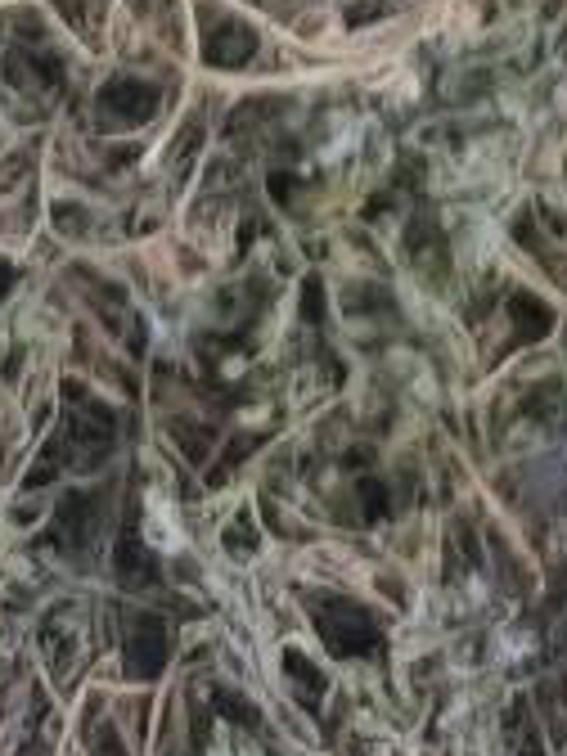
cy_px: -1222
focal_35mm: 146
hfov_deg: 10.0
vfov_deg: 10.8
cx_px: 738
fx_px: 3189
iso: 72
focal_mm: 5.5
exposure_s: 1/224
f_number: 1.75
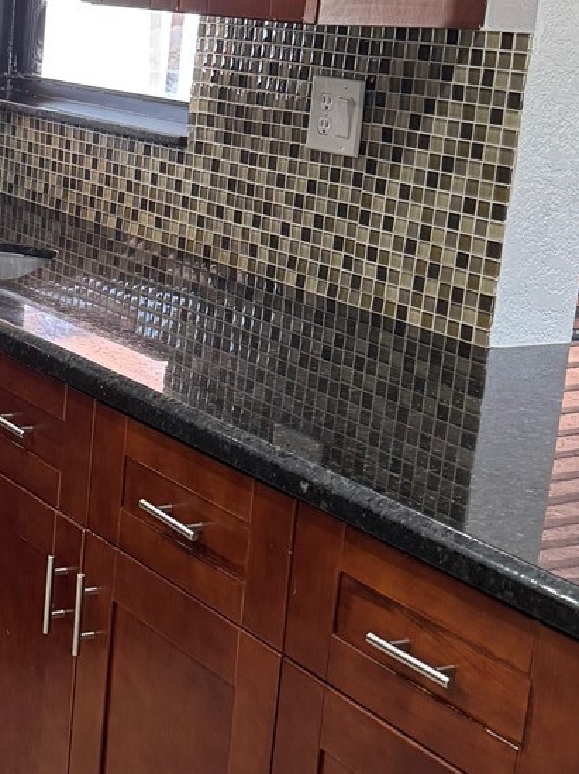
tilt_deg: -10.6
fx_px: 1563
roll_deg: -2.7
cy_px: 293
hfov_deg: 19.7
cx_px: -116
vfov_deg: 27.7
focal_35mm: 70
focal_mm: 6.76
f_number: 1.78
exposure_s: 1/60
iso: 250
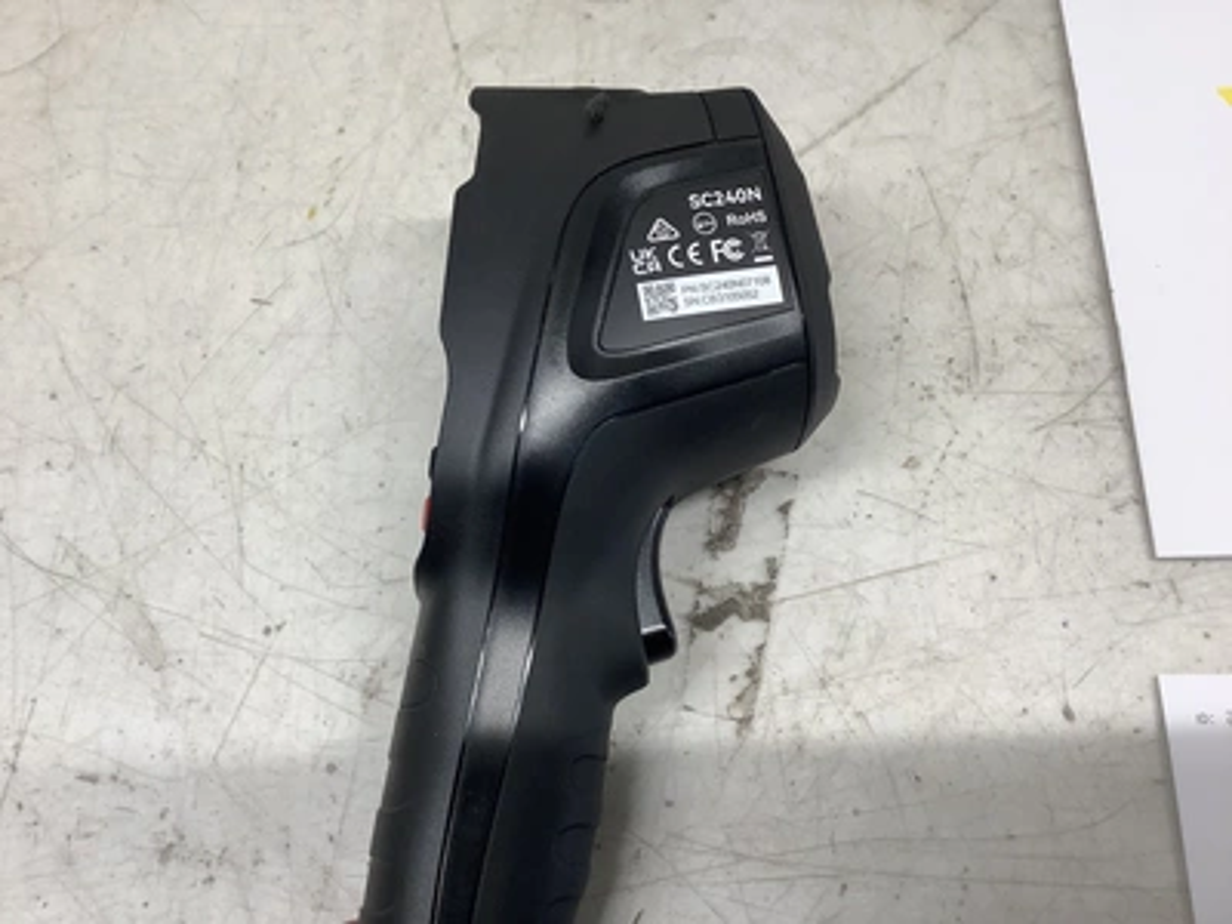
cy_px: 462
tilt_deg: -68.1
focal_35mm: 31
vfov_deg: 45.4
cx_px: 616
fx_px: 1103
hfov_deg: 58.4
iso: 64
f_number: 2.4
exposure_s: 1/120
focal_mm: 3.3
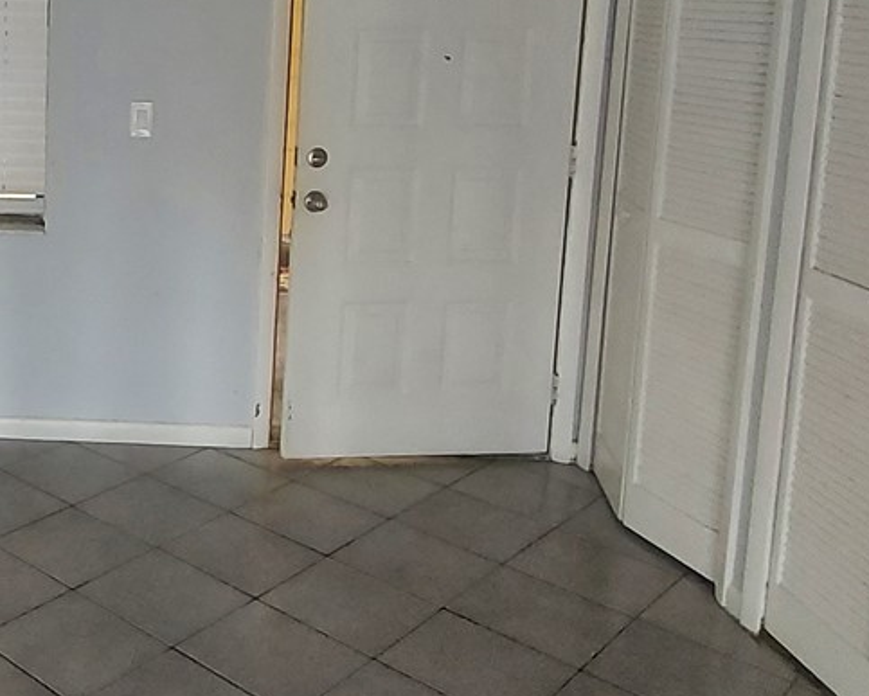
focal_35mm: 42
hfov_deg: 38.5
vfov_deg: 34.4
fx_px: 1081
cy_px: 117
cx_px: -14
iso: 320
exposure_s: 1/30
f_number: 2.2
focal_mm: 1.74
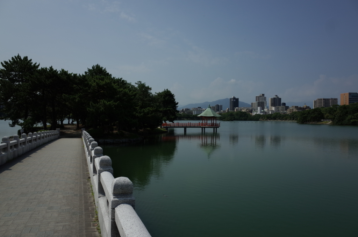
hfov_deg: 65.6
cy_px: 118
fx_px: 278
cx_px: 179
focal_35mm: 28
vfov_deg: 46.2
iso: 100
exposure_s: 1/1500
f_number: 5.6
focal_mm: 18.3
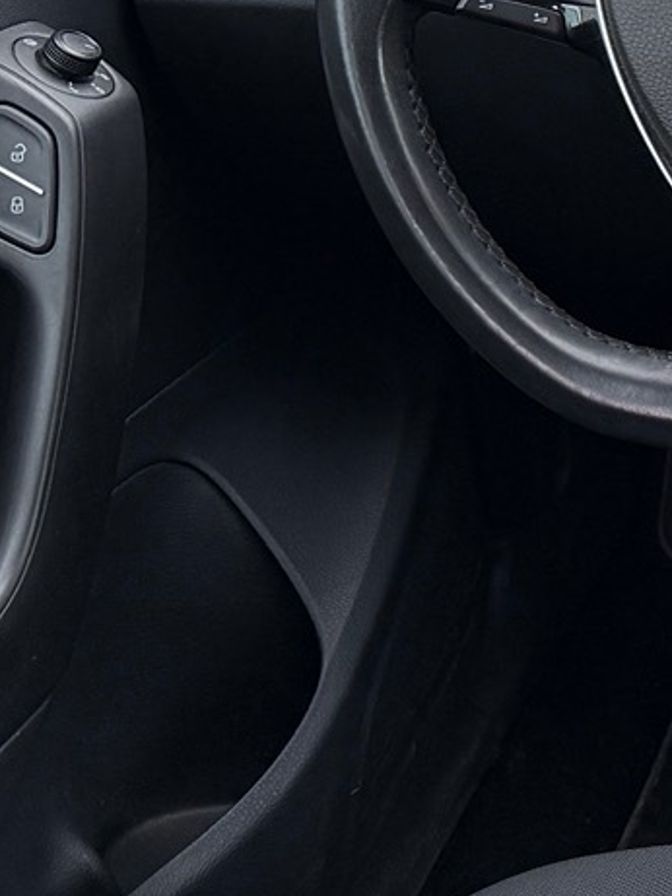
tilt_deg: -28.8
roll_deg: +0.2
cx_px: 1688
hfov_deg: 11.4
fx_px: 2717
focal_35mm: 105
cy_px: 72
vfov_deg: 18.4
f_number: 1.78
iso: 80
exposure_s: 1/348
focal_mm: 6.76
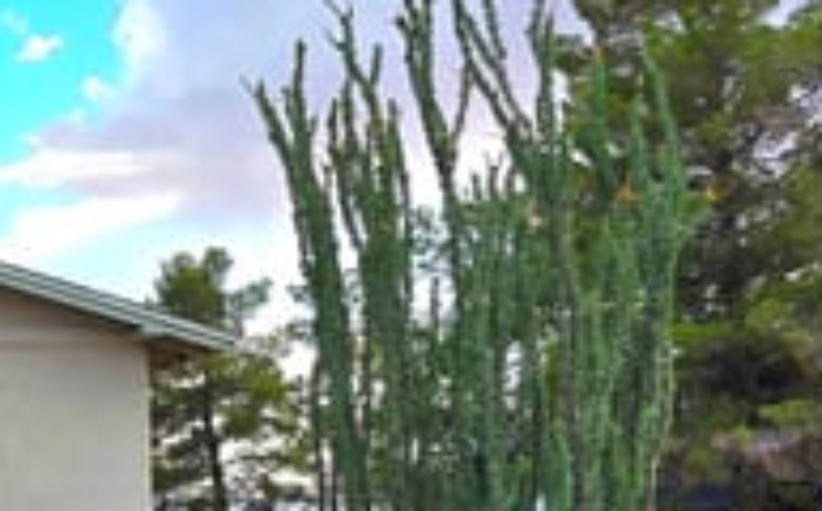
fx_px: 1812
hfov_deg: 21.1
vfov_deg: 15.8
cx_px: -447
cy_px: 473
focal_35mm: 81
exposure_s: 1/370
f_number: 1.7
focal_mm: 6.3
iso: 12
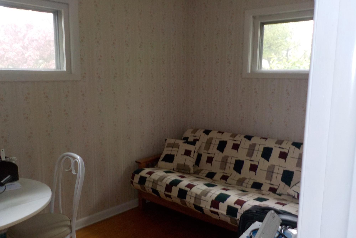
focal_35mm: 32
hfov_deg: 58.7
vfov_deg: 41.1
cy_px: 131
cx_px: 174
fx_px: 316
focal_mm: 4.1
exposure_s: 1/30
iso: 200
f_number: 3.3
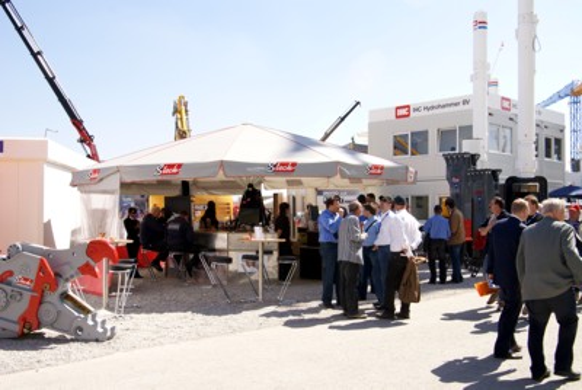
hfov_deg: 53.1
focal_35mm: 36
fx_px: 583
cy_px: 195
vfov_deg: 37.0
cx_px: 291
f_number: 13
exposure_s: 1/100
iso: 200
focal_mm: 24
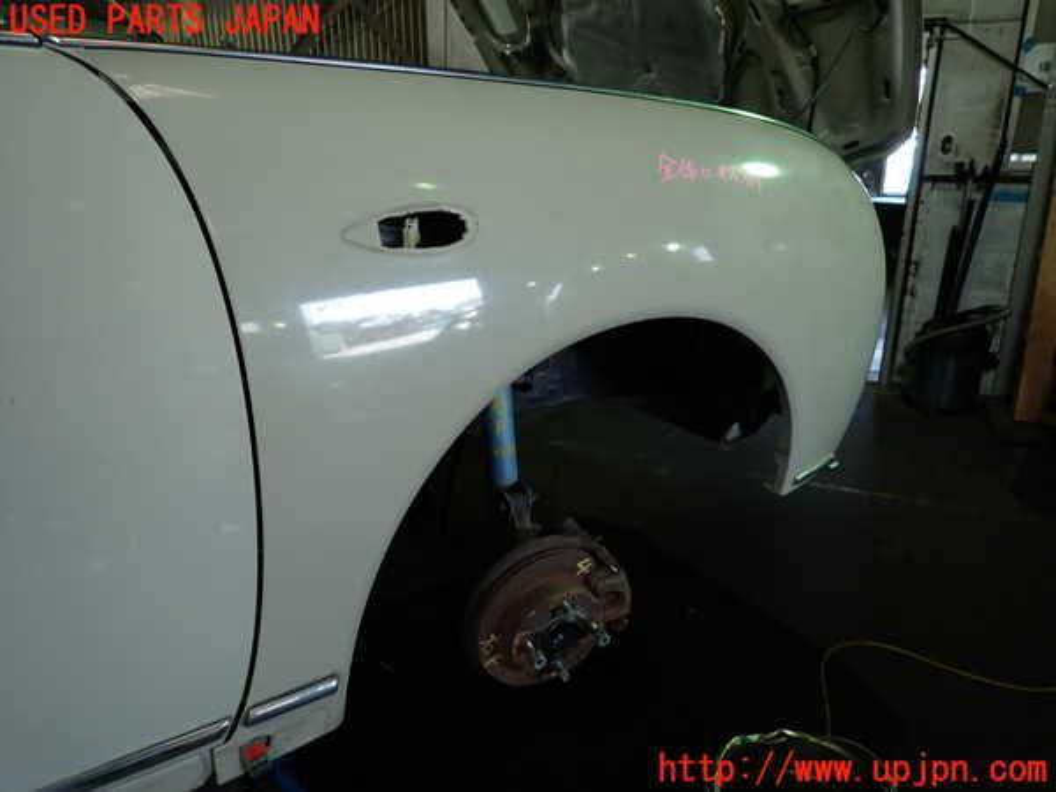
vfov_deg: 54.9
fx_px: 763
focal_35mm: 25
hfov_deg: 69.4
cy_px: 396
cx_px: 528
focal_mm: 4.5
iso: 125
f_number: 2
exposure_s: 1/60
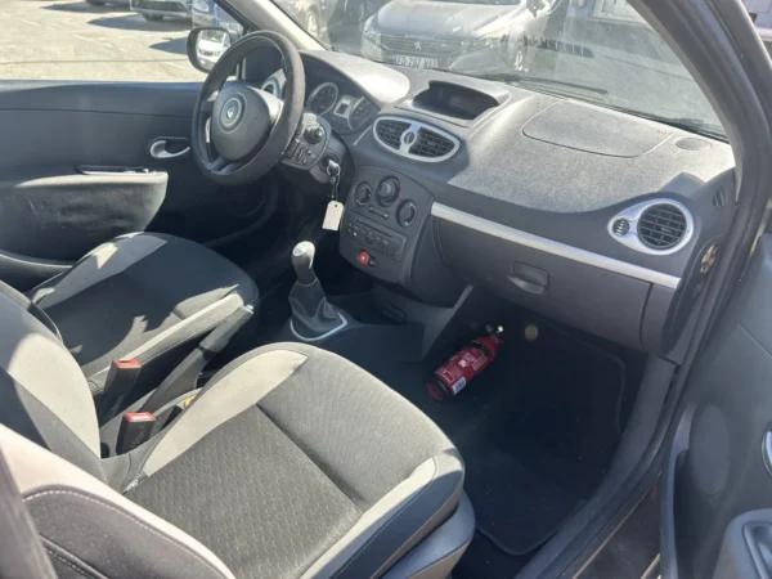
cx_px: 386
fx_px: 580
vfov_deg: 53.1
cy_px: 290
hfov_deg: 67.3
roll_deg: -4.3
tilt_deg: -27.9
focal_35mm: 26
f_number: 1.5
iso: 50
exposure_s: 1/398
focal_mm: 5.7
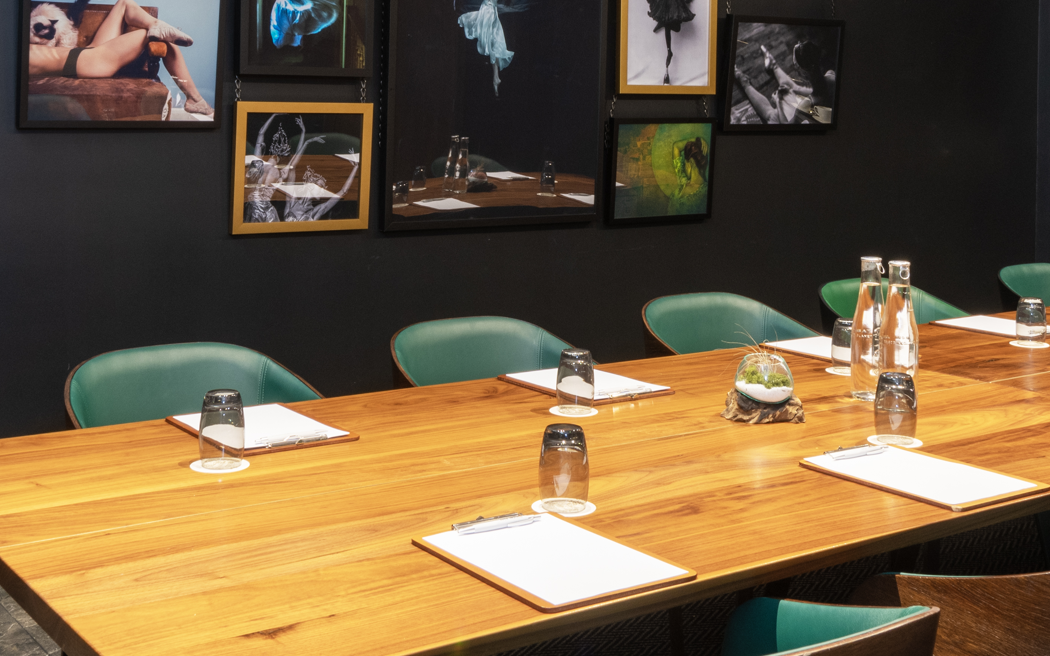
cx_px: 492
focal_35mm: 48
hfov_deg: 41.8
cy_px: 105
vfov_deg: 26.2
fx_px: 1374
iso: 100
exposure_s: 4
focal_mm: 16
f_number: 16
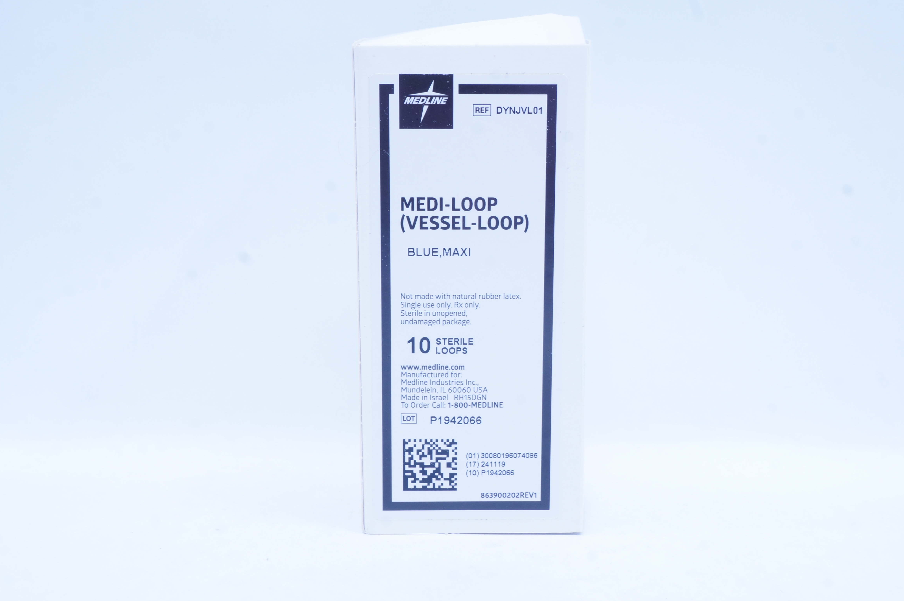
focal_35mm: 56
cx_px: 467
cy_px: 291
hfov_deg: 36.0
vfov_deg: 24.3
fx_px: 1393
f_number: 13
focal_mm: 35
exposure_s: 1/10
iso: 400
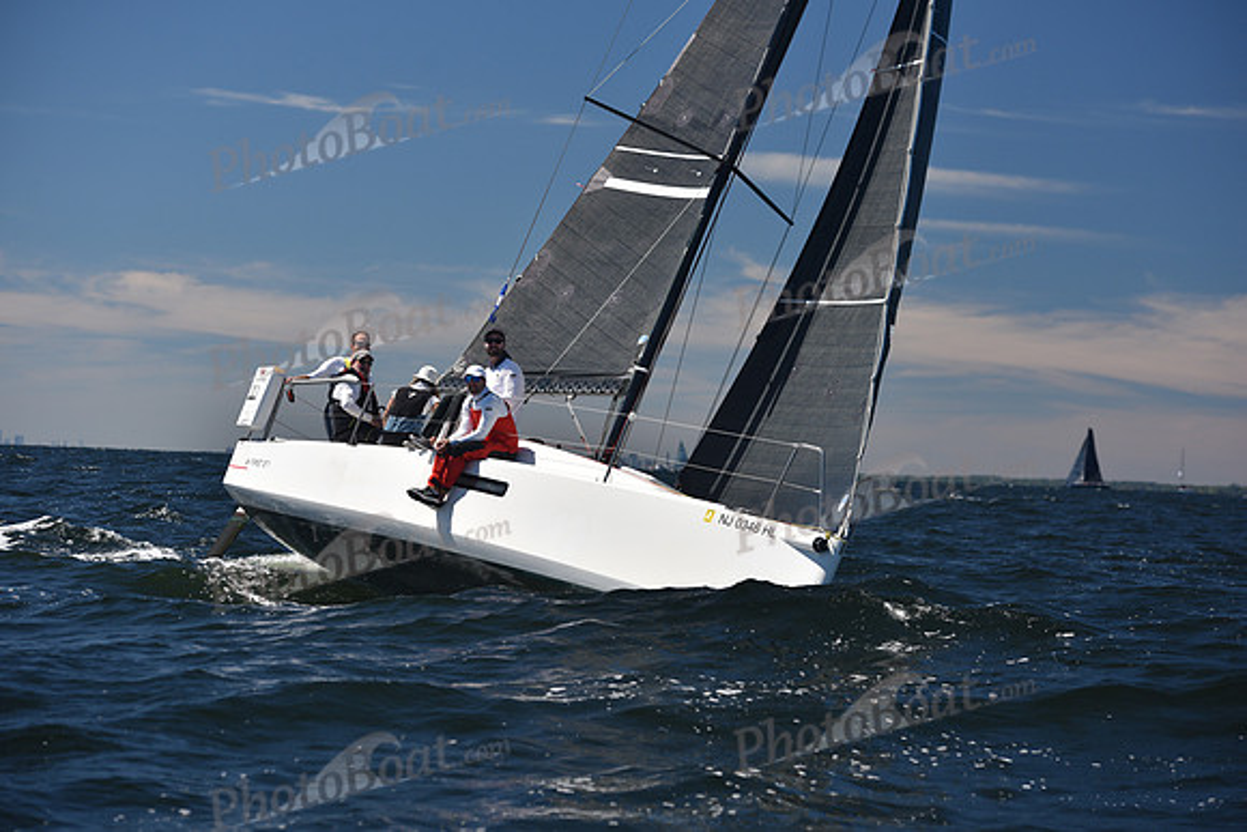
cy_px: 416
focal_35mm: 102
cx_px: 624
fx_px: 3534
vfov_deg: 13.4
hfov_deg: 20.0
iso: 200
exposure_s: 1/1000
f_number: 4.5
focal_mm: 102
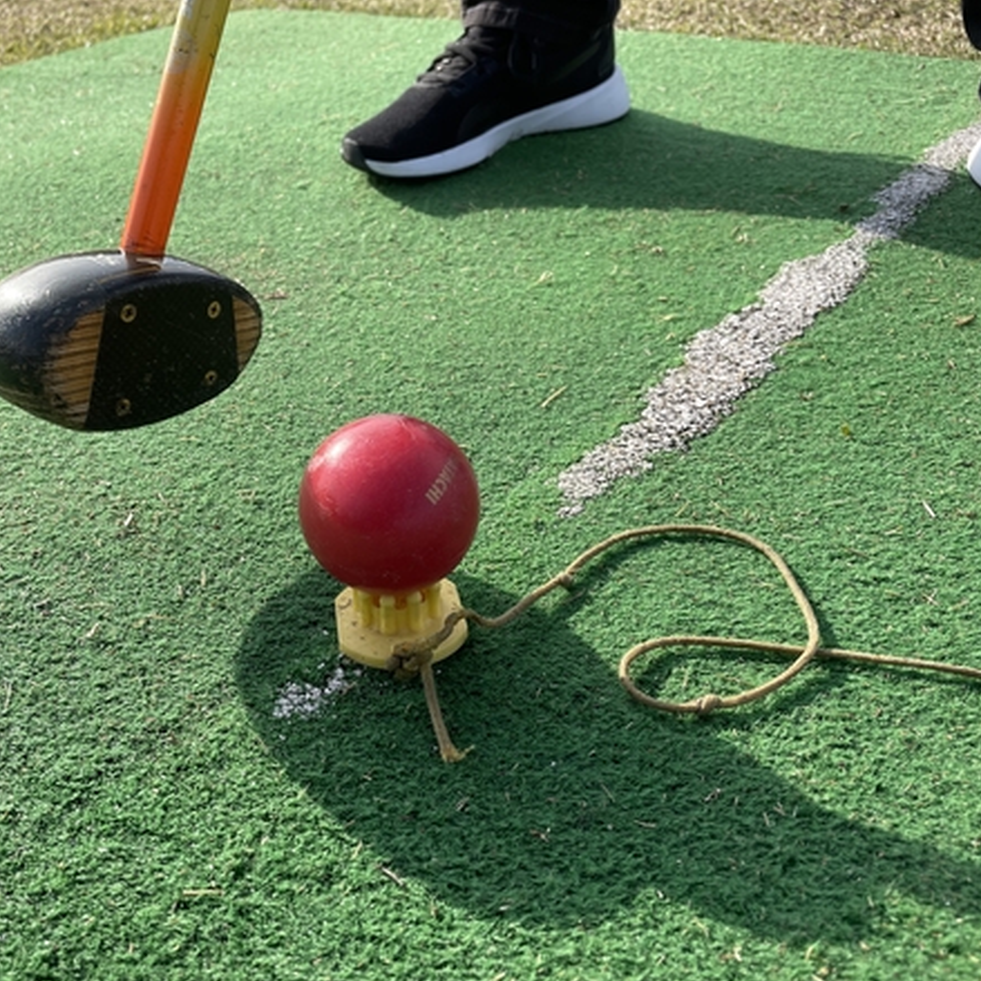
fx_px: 994
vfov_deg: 52.5
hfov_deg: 51.7
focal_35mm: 31
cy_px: 494
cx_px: 344
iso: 32
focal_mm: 4.2
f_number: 1.6
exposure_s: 1/1642
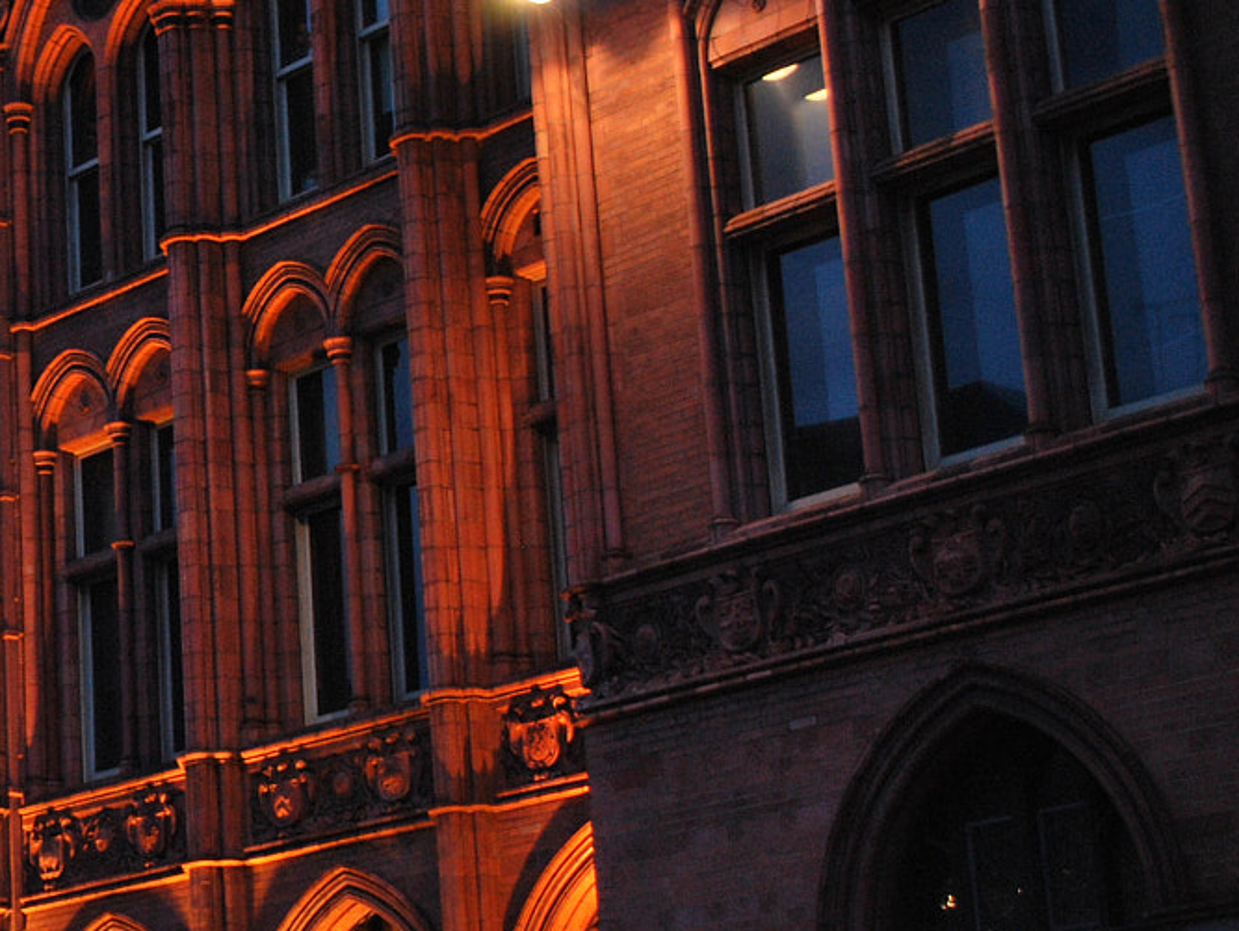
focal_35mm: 90
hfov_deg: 20.4
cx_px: -243
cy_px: 475
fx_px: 3223
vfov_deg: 16.4
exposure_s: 1/30
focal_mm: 26
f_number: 4.2
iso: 400
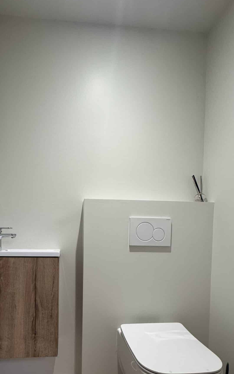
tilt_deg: -2.8
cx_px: 83
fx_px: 225
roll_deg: -0.6
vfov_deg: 77.3
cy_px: 247
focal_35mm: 22
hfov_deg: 54.2
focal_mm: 2.22
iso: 200
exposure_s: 1/100
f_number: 2.2
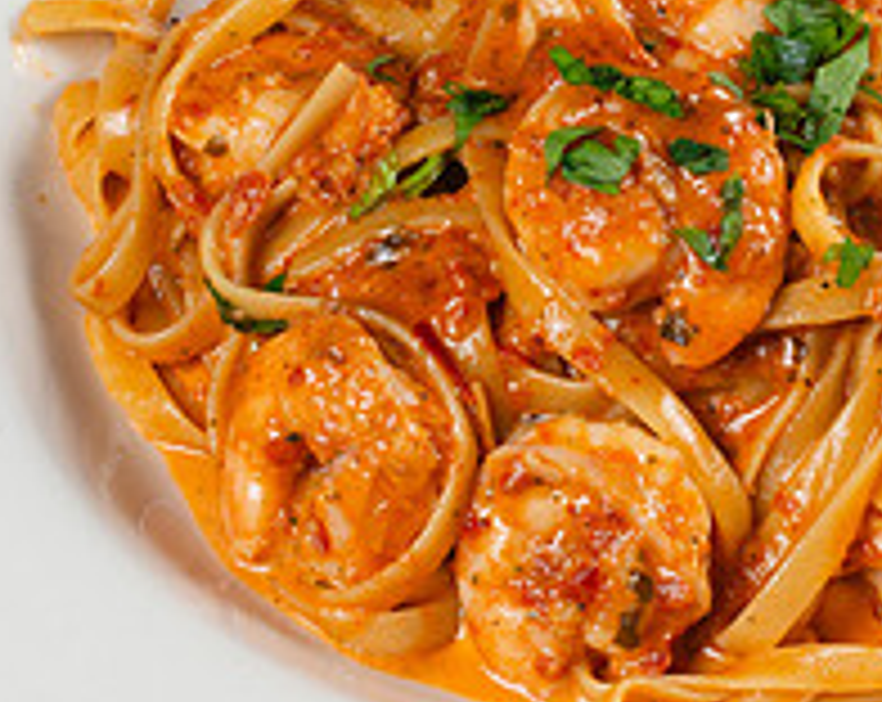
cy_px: 238
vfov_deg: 8.1
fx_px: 4950
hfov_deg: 10.2
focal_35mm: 190
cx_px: 714
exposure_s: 1/200
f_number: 10
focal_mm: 50
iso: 200
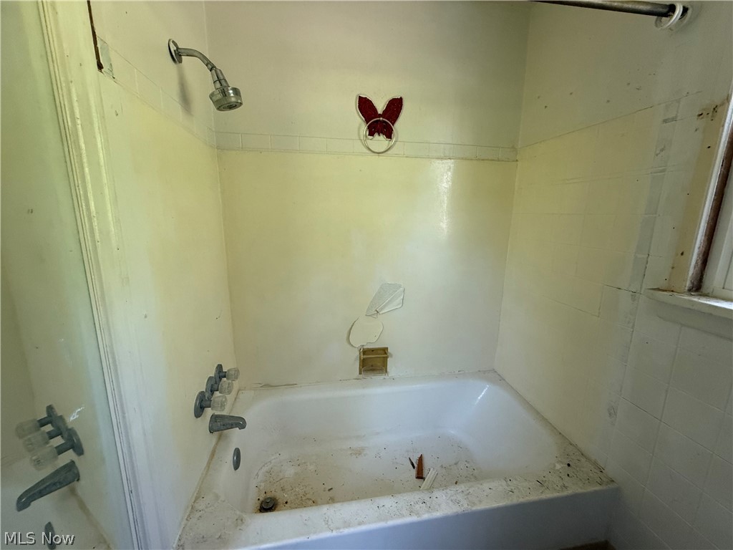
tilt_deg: -12.6
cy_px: 275
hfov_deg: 102.1
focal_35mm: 14
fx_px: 296
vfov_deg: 85.7
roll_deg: -1.1
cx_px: 366
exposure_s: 1/99
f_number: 2.2
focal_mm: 2.22
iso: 320
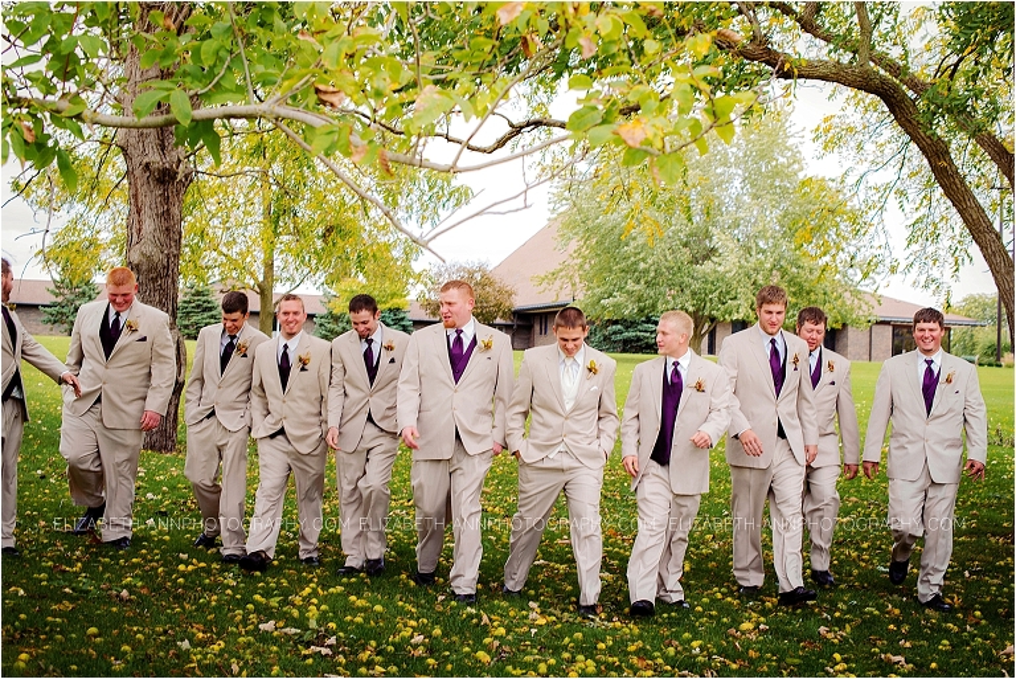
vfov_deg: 27.0
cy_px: 340
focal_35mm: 50
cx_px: 508
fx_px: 1412
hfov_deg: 39.6
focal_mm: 50
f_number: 5
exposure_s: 1/125
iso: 200
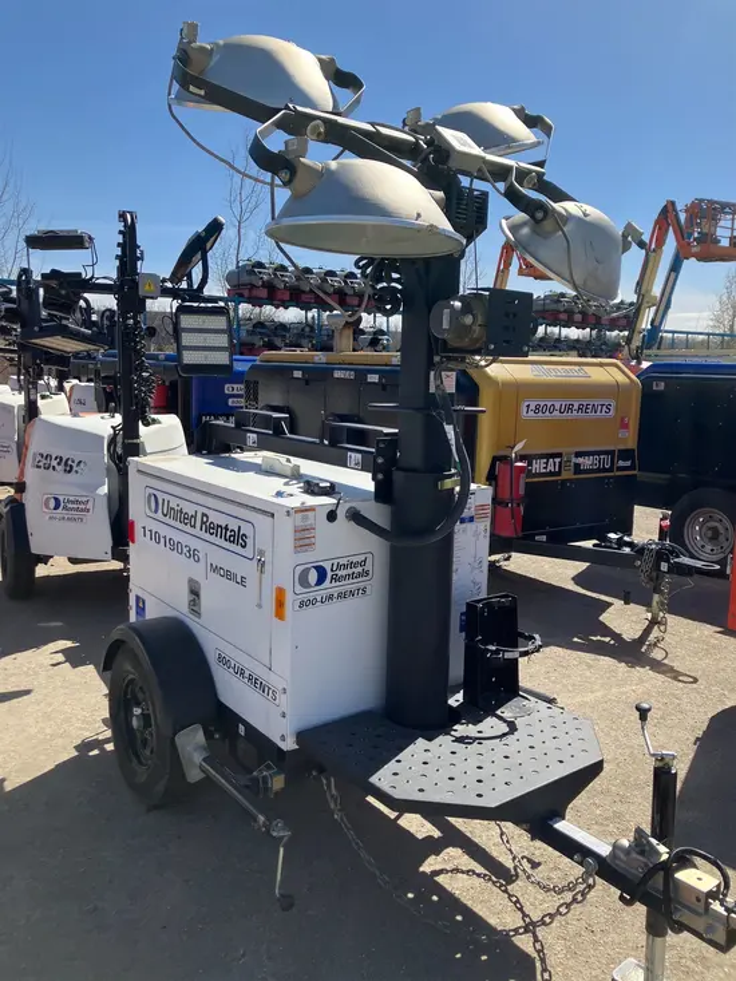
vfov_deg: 63.4
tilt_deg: -6.1
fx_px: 794
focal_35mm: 28
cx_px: 368
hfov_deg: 49.8
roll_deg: -2.7
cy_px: 490
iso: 32
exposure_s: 1/1736
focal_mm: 3.99
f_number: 1.8
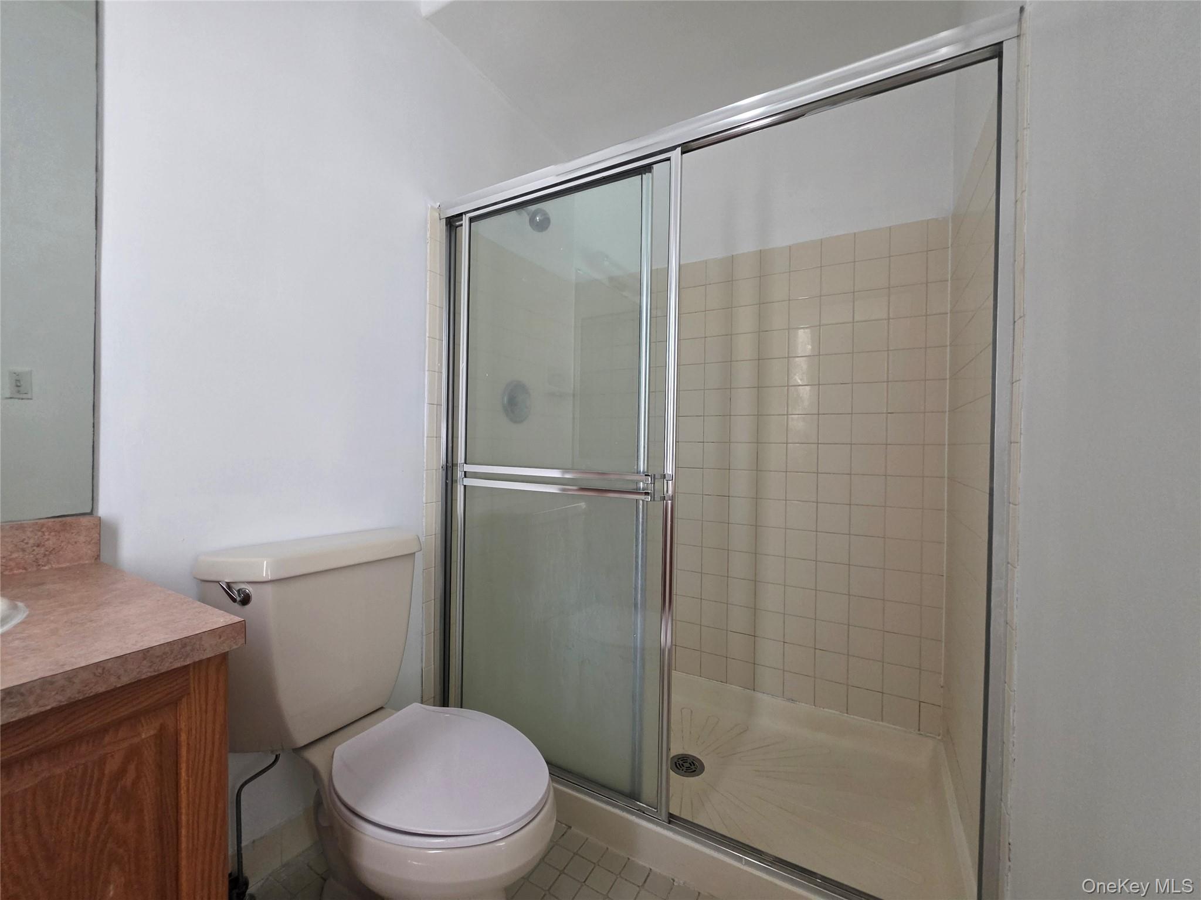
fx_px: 451
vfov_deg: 89.9
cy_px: 450
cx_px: 600
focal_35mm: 13
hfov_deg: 106.2
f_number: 1.9
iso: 500
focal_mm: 2.2
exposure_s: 1/240
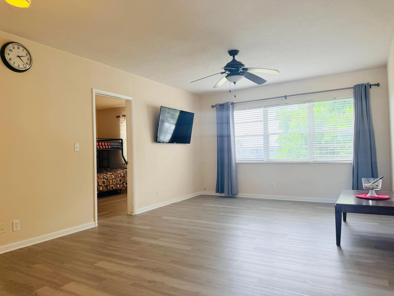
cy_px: 148
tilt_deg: +1.3
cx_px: 197
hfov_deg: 71.6
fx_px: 273
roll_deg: +1.4
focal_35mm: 24
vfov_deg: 56.8
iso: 100
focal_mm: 6.76
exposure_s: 1/168
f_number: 1.78
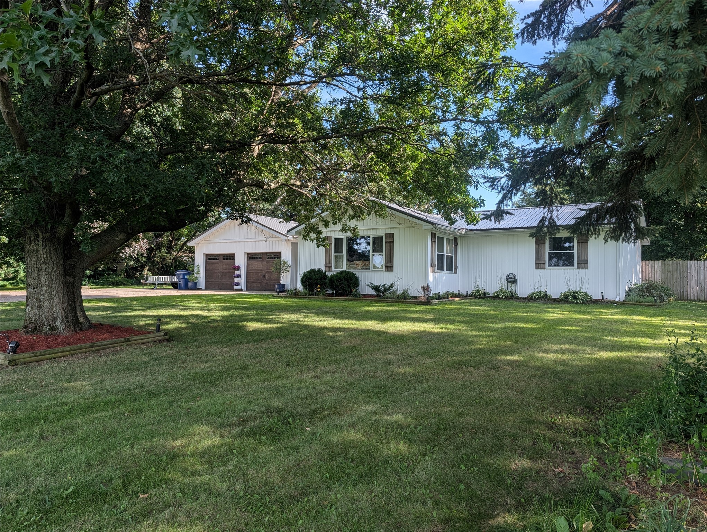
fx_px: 491
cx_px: 354
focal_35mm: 24
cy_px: 266
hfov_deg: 71.5
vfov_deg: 56.9
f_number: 1.68
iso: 19
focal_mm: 6.9
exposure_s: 1/392
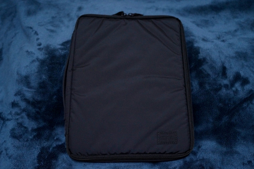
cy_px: 84
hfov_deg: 54.4
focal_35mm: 35
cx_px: 127
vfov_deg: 37.9
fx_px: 247
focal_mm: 35
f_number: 3.5
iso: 3200
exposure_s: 1/80
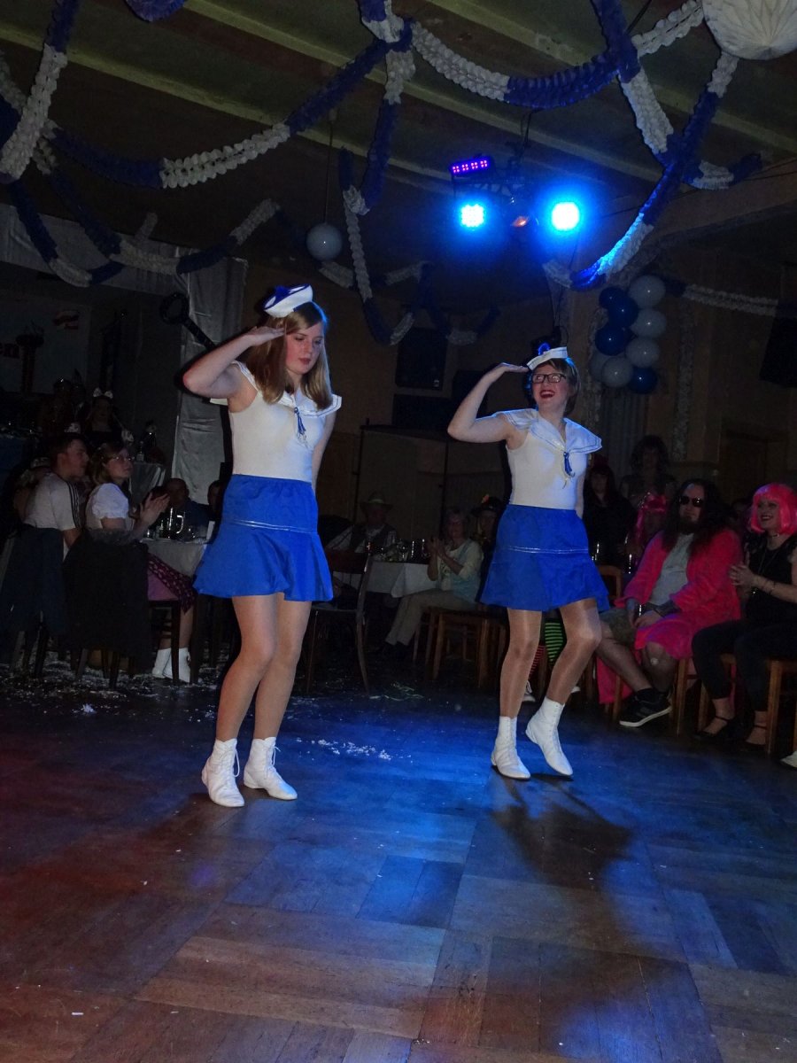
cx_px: 398
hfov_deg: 44.2
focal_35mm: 32
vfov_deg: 56.8
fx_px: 982
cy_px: 532
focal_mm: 5.43
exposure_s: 1/320
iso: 800
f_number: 4
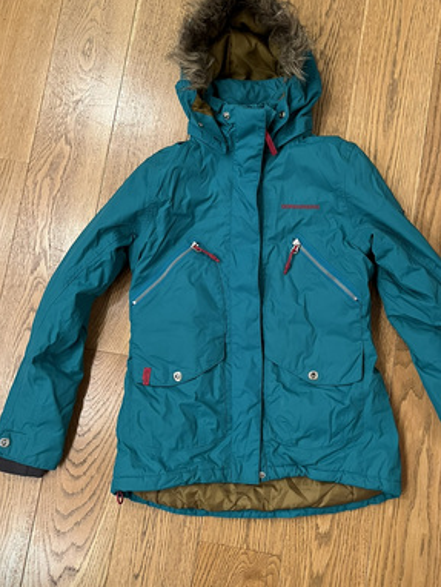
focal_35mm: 34
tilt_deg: -82.4
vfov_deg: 53.9
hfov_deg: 41.8
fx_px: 577
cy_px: 284
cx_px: 250
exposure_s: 1/50
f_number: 1.6
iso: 500
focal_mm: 5.1
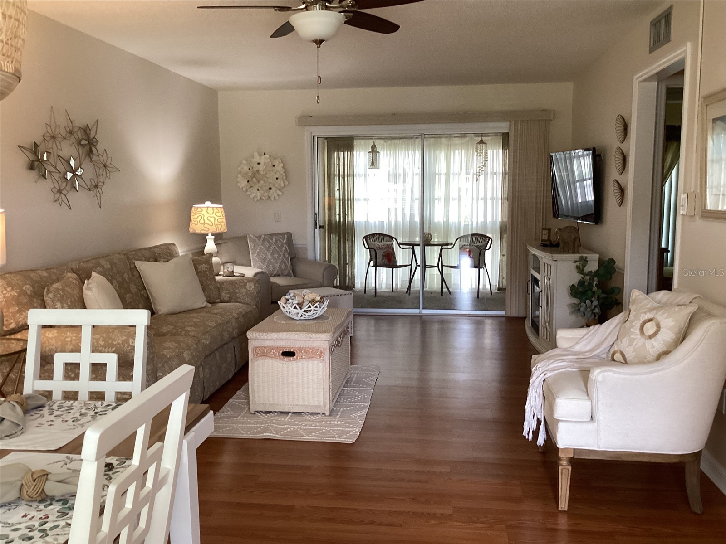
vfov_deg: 45.4
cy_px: 272
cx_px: 363
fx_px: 650
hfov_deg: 58.4
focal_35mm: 31
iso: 125
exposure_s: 1/50
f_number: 2.4
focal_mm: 3.3
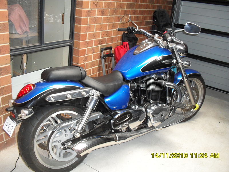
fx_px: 232
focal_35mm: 35
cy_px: 86
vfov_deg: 40.7
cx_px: 114
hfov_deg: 52.6
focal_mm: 6.3
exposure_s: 1/45
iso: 200
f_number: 3.2
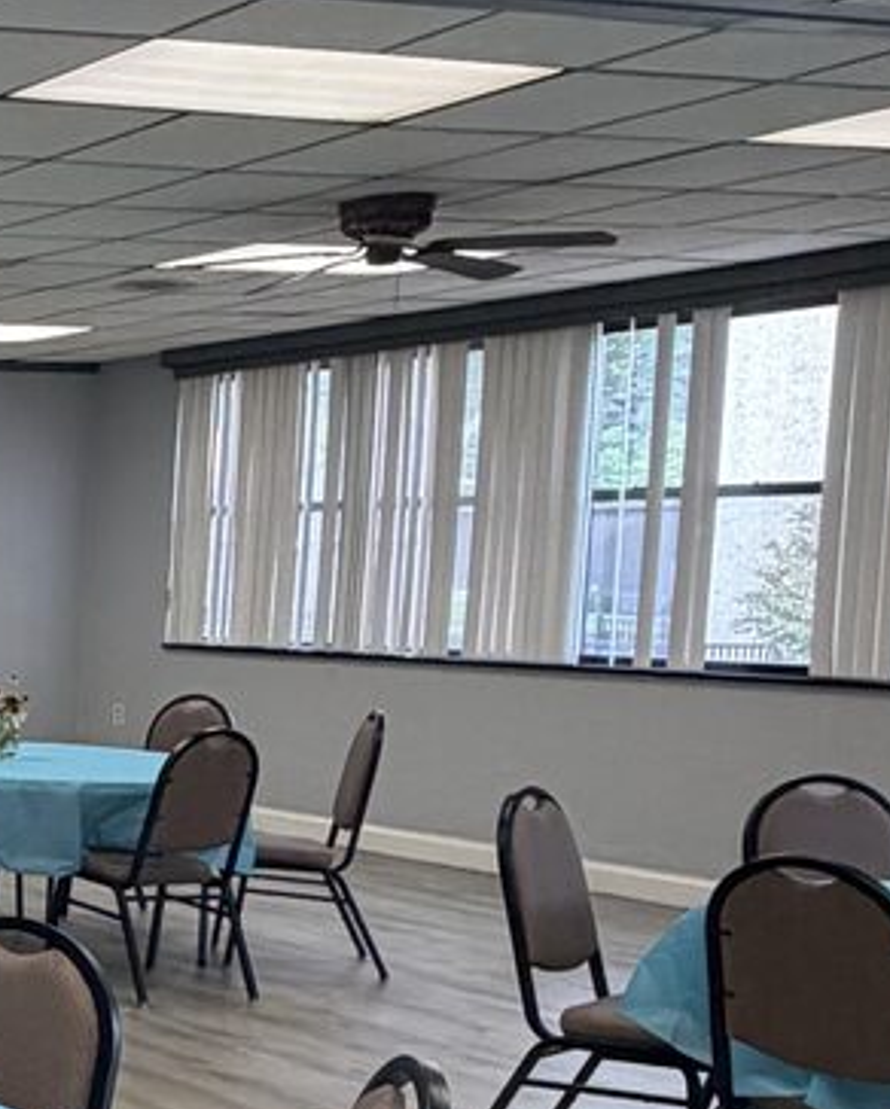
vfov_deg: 31.1
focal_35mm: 60
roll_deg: +0.2
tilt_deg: -6.2
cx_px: -850
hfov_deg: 18.1
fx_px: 1972
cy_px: 765
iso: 200
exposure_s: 1/120
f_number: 2.2
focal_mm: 2.22
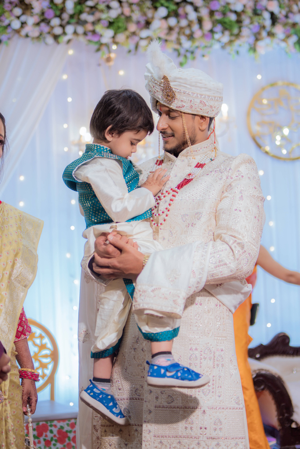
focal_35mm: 52
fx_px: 650
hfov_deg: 26.0
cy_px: 224
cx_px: 150
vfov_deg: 38.2
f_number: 1.4
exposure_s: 1/500
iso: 250
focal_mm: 35
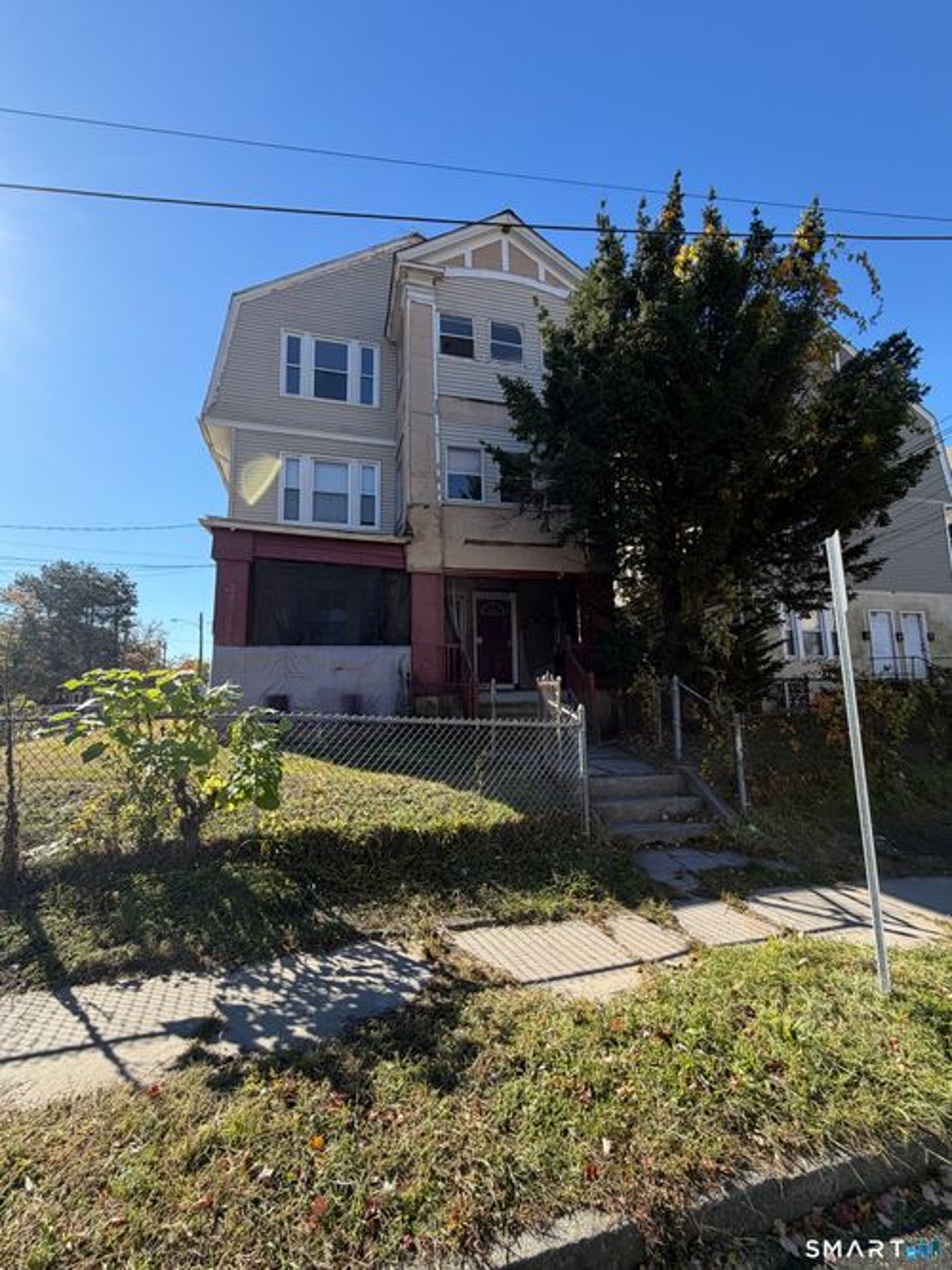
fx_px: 514
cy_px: 635
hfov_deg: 85.7
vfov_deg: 102.1
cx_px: 476
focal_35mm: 14
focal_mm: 2.22
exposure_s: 1/545
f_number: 2.2
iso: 40
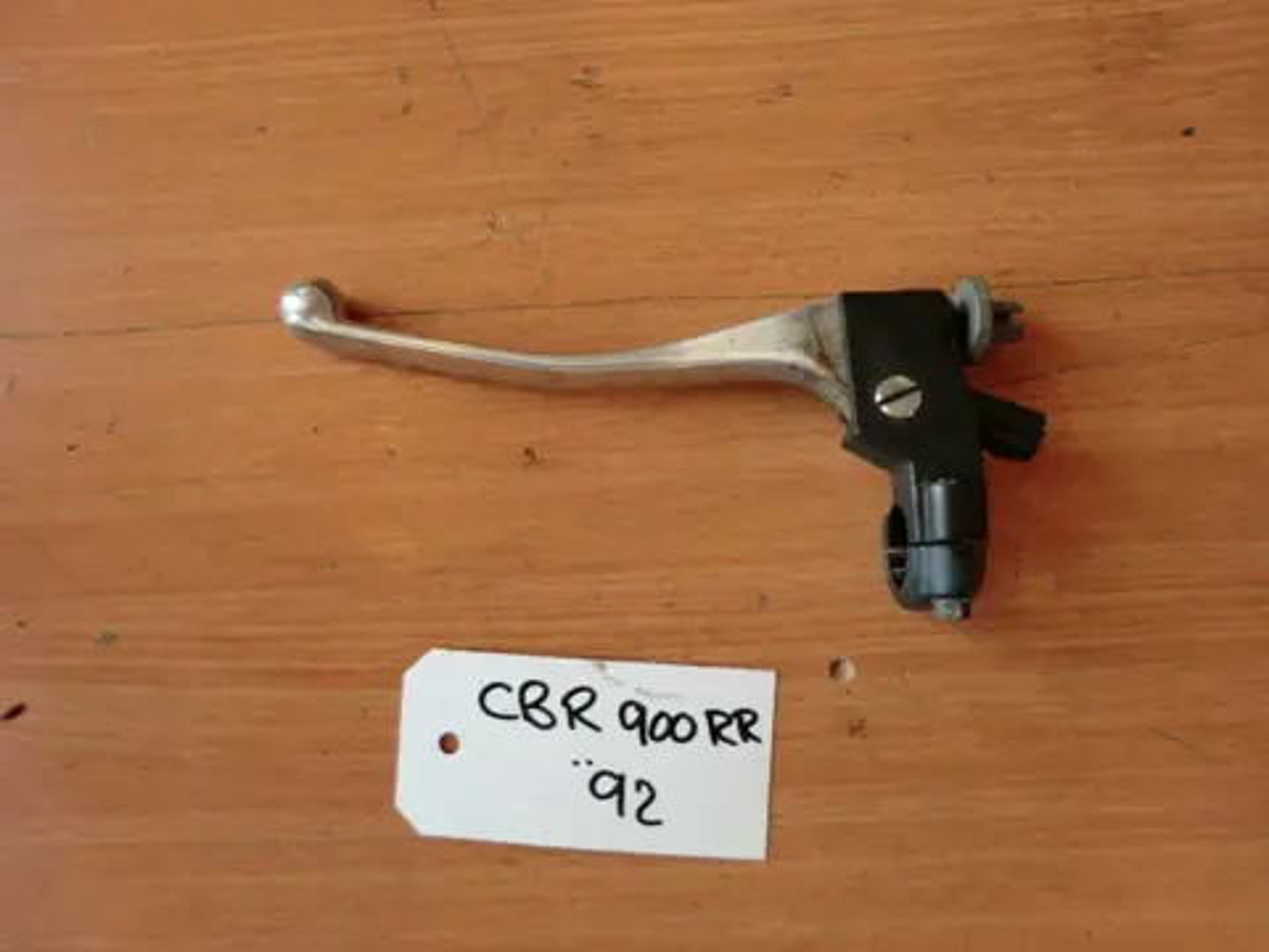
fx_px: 990
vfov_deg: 51.4
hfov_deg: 65.3
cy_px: 476
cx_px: 634
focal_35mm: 27
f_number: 3.2
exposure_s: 1/60
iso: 80
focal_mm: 4.9
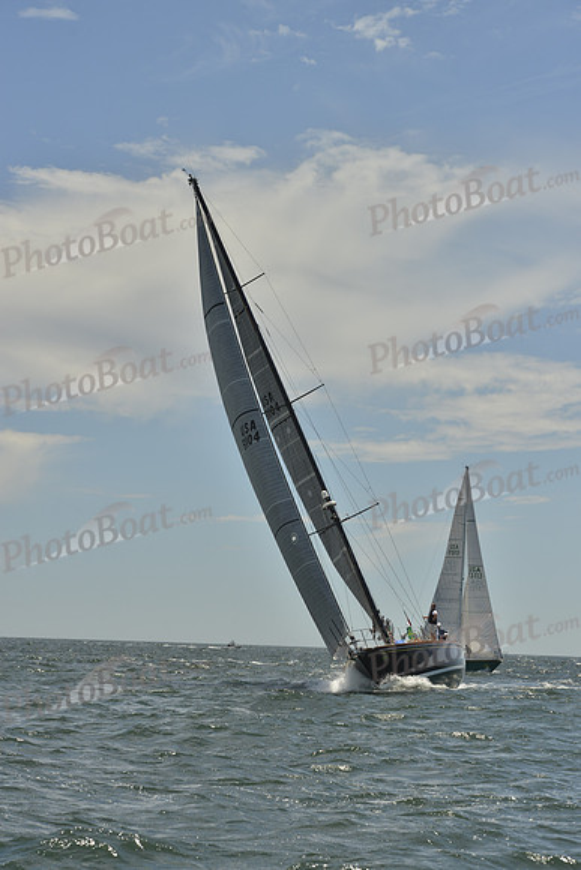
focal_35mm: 92
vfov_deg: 22.1
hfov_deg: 14.9
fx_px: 2226
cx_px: 290
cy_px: 435
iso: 280
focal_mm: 92
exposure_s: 1/1600
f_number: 10
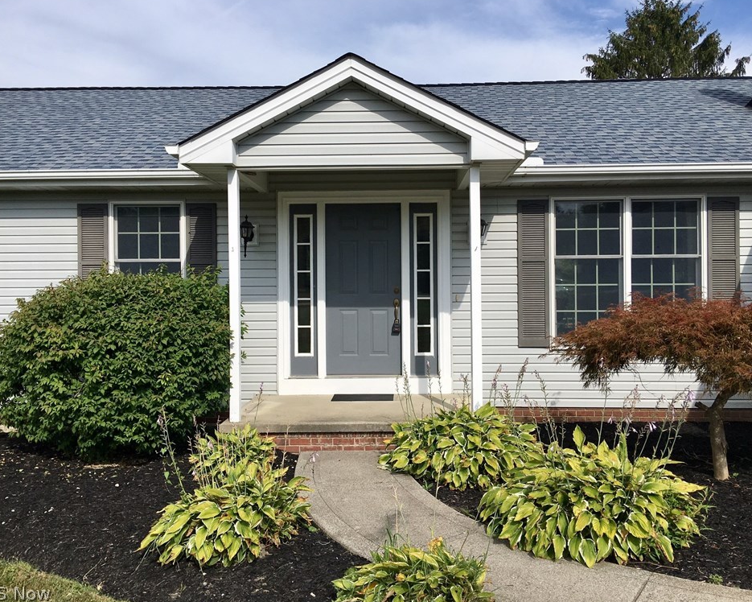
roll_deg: +1.3
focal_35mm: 31
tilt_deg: +1.2
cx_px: 379
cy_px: 298
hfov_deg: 57.2
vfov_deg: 47.1
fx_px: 690
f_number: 2.2
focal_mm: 4.15
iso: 25
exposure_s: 1/2198
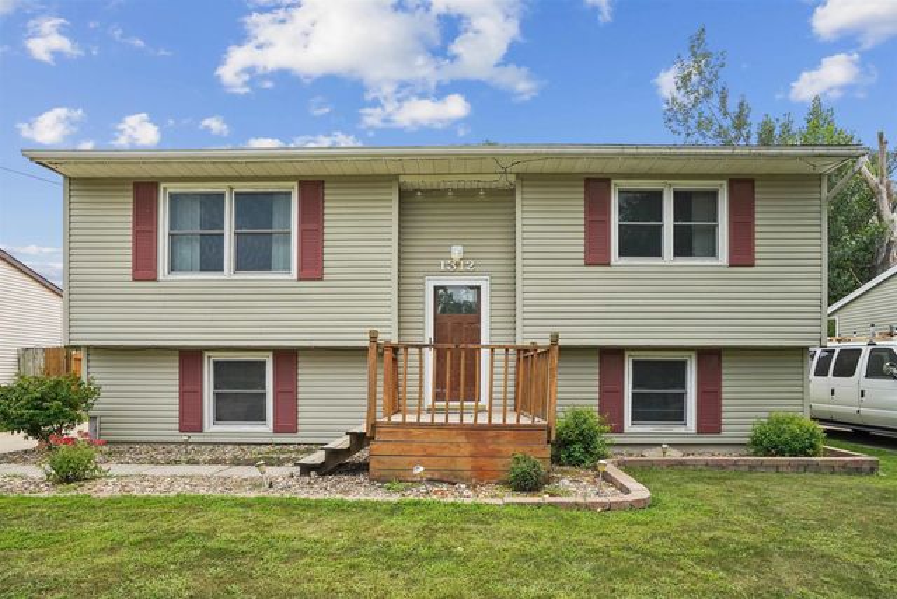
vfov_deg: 64.6
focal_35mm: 19
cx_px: 448
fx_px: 473
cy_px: 300
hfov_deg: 86.9
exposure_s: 1/400
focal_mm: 19
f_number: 9
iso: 400
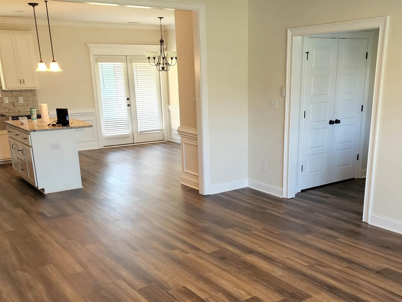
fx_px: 441
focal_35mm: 38
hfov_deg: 48.9
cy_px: 214
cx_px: 221
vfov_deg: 37.1
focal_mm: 6.4
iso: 640
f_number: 1.8
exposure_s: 1/120
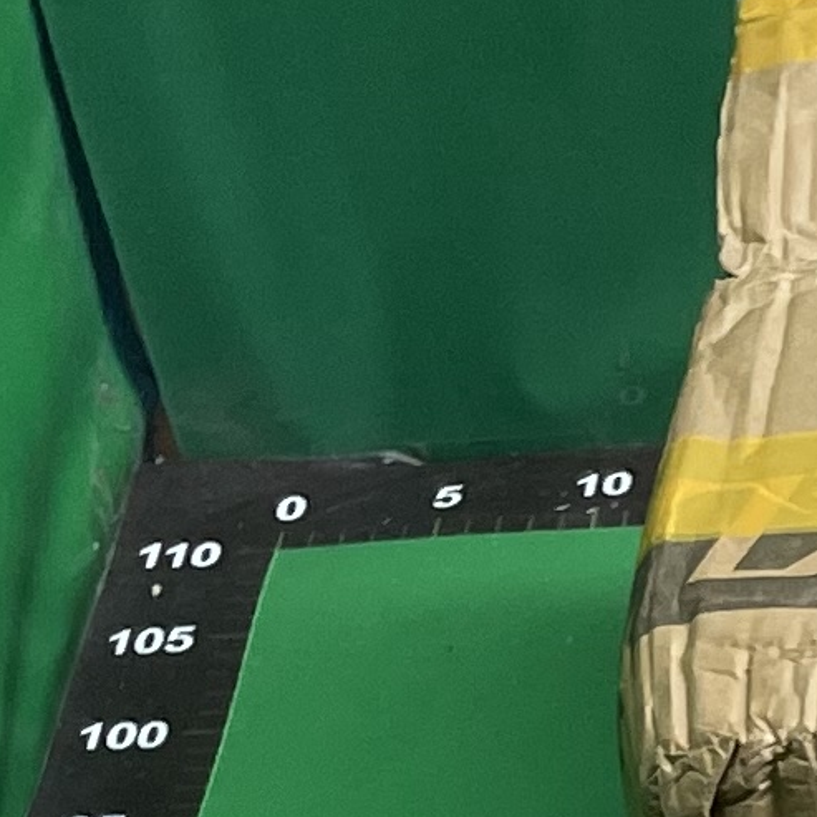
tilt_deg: -42.2
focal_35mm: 188
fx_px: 5020
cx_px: 1505
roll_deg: +6.3
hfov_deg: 8.9
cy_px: 1992
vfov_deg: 8.5
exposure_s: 1/100
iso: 100
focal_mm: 4.2
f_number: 1.6
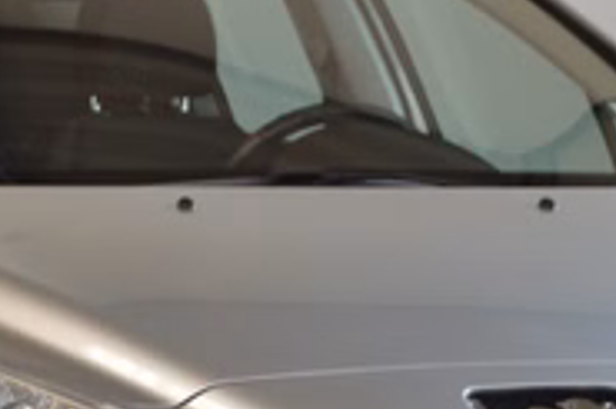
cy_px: 402
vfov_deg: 4.3
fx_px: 5505
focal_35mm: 322
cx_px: 153
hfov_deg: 6.4
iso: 900
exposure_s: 1/60
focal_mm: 62
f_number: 5.3
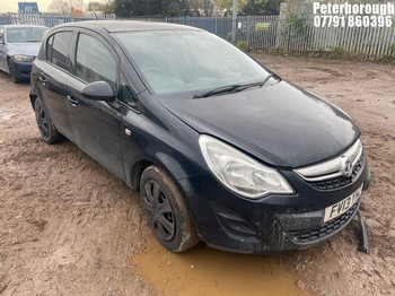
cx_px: 198
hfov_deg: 67.3
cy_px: 148
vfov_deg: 53.0
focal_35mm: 26
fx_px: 296
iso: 32
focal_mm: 4.2
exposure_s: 1/283
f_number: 1.6
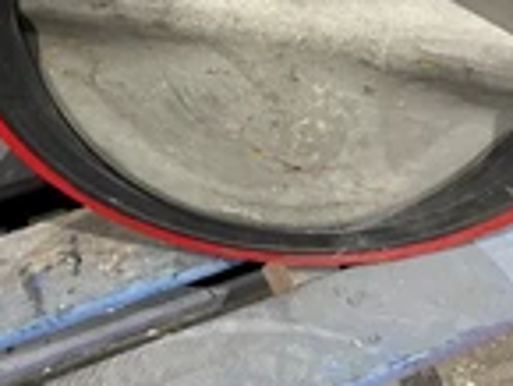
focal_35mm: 66
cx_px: 138
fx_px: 979
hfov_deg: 29.0
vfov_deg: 21.2
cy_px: -39
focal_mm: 6.86
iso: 640
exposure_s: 1/60
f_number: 1.78
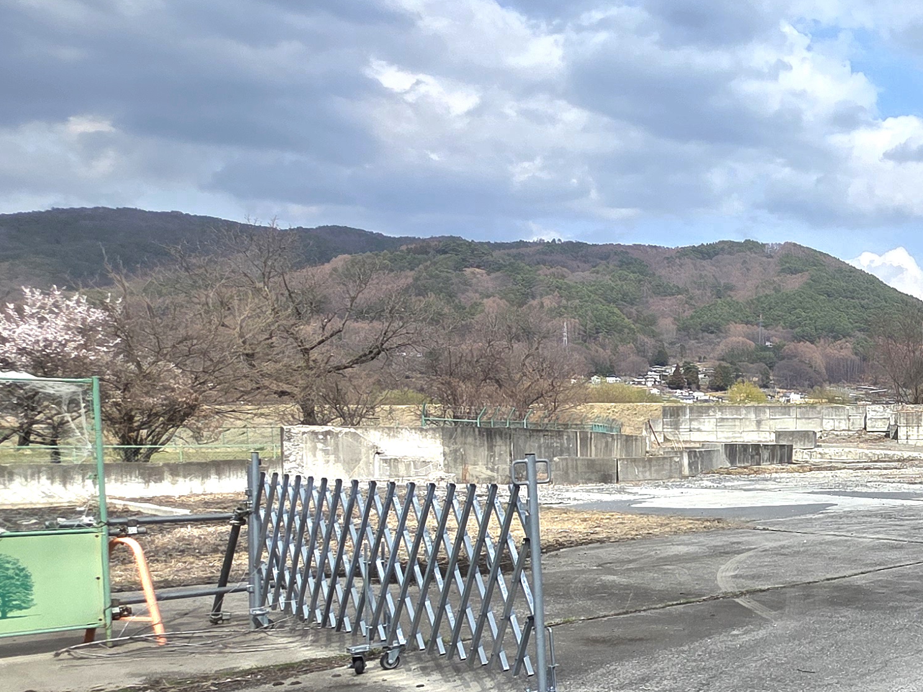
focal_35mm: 35
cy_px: 499
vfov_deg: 39.8
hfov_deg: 39.6
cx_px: 1081
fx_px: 933
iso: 40
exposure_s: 1/2500
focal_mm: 2.2
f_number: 1.9
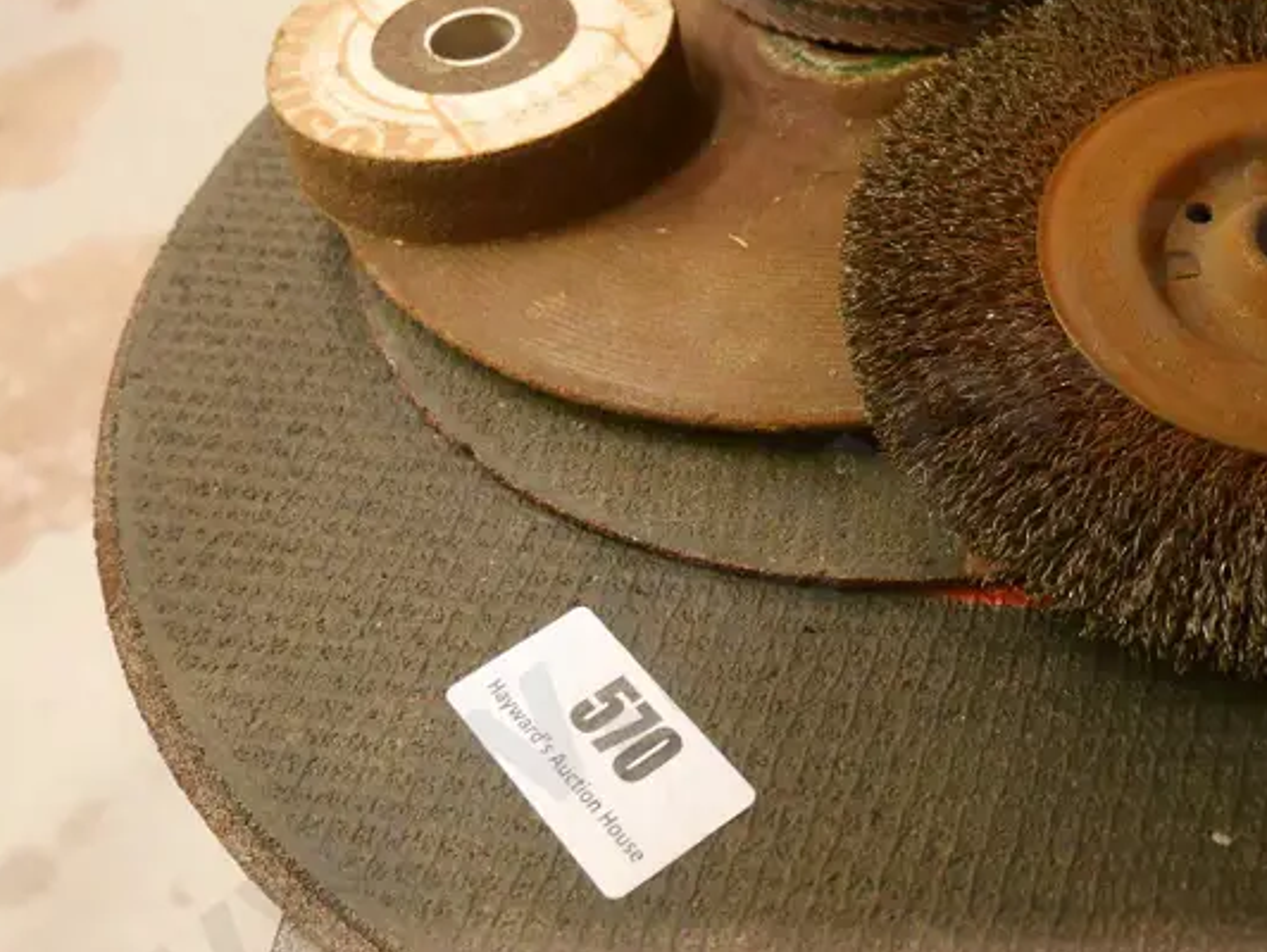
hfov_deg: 36.3
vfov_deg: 29.0
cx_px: 1081
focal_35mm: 50
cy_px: 330
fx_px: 1832
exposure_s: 1/40
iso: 3200
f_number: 3.7
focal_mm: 13
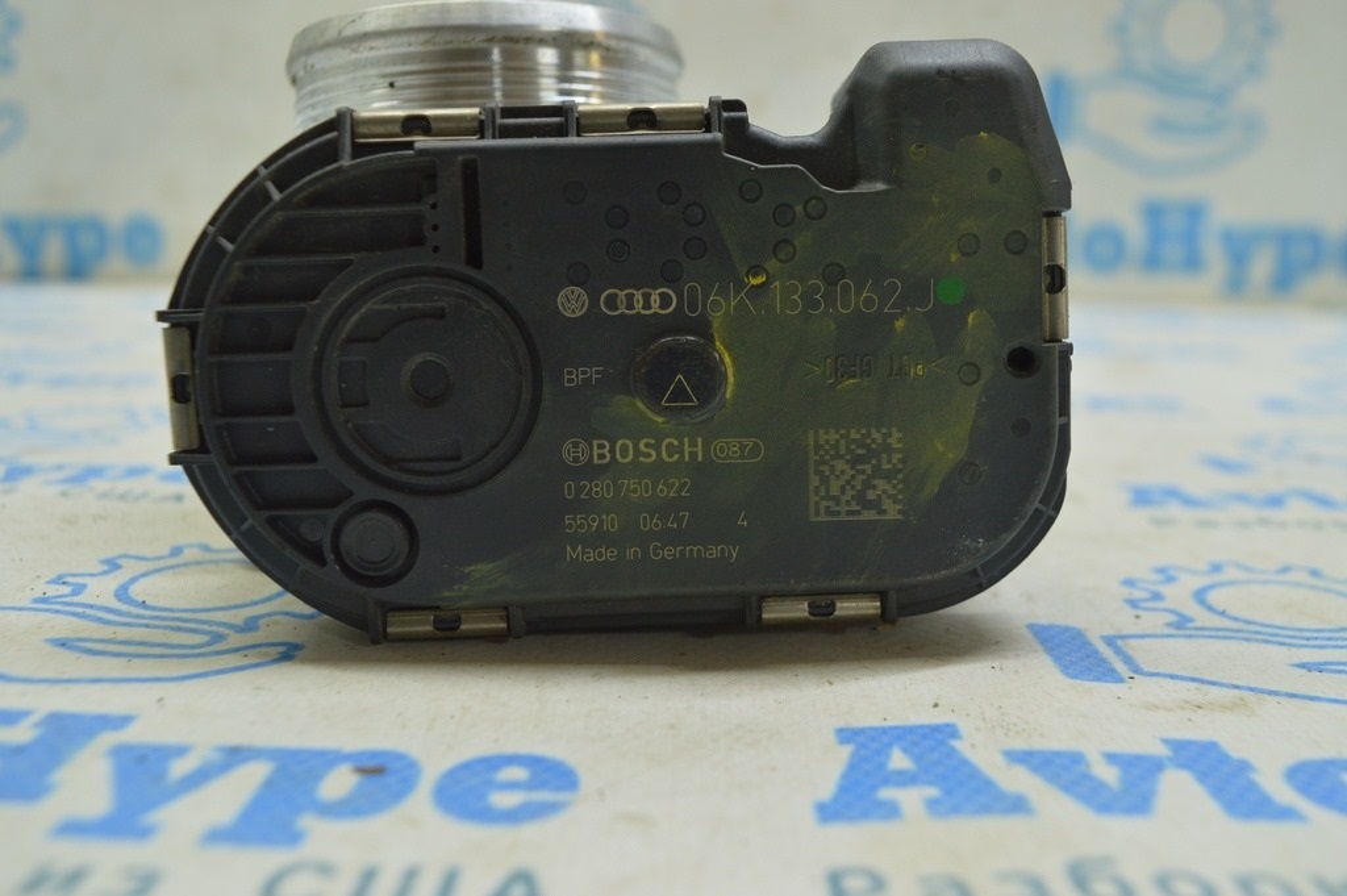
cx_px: 674
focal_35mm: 34
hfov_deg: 55.1
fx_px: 1290
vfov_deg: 38.3
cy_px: 448
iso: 400
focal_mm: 23
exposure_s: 1/20
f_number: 5.6
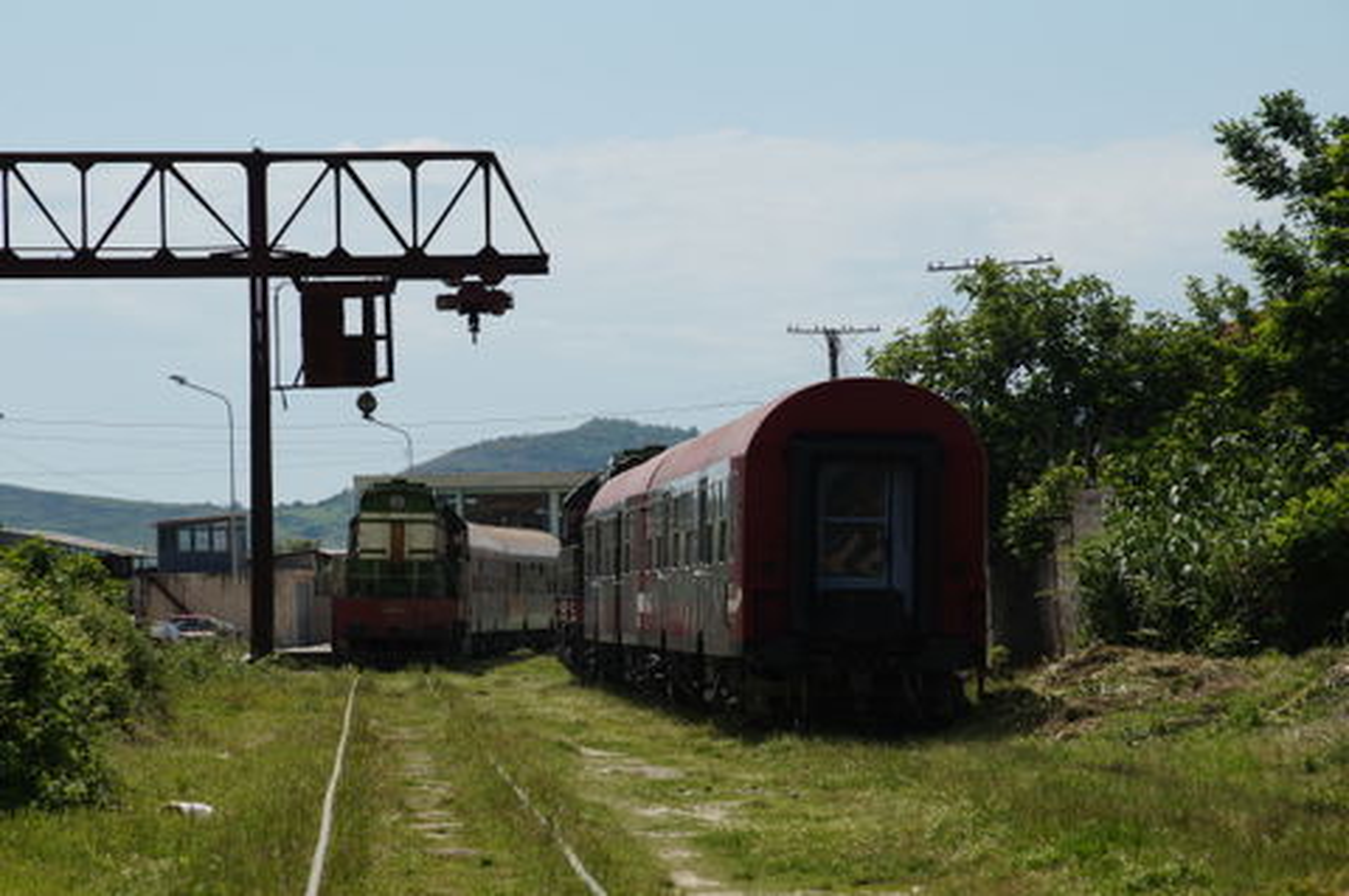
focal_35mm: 202
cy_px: 448
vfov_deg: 6.8
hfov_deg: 10.2
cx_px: 674
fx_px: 7580
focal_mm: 135
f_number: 9
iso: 100
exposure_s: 1/320
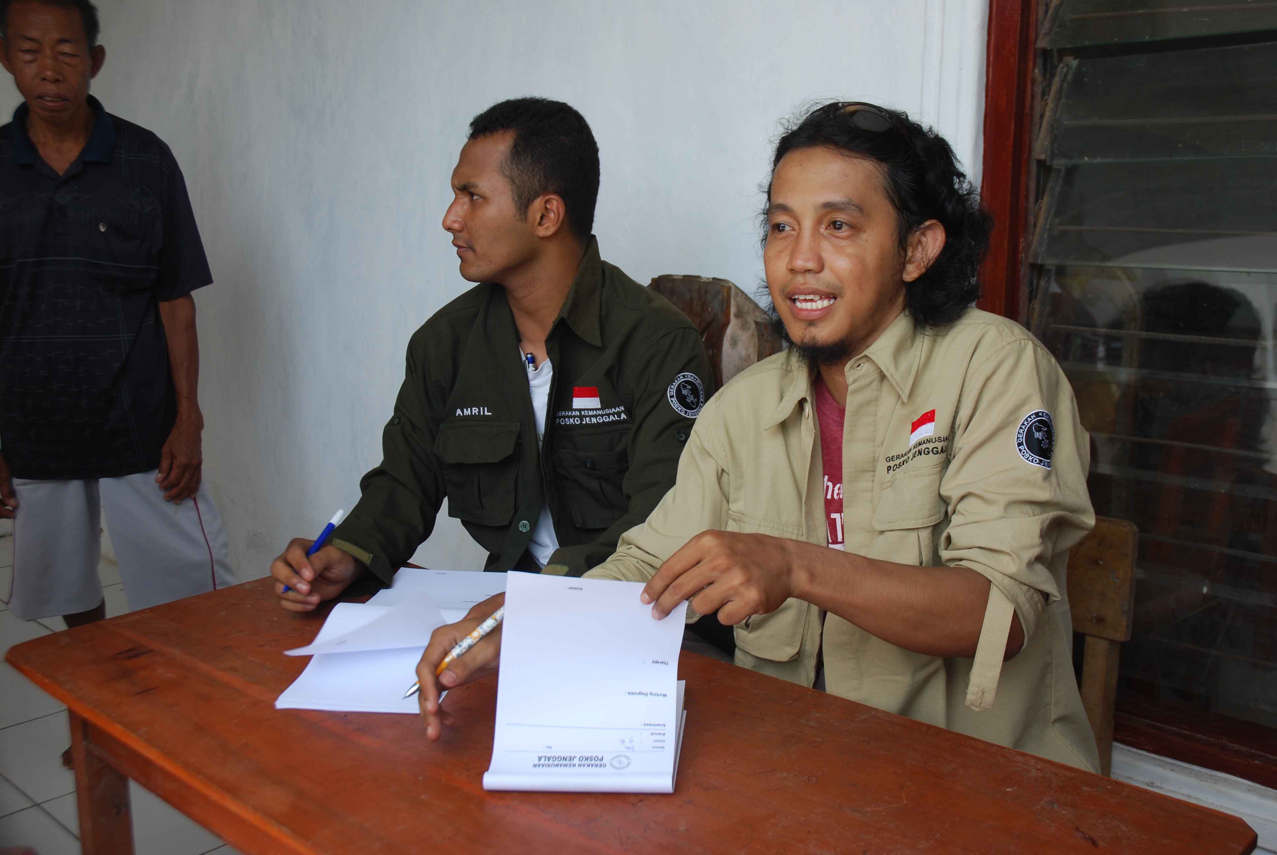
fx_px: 1279
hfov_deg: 53.1
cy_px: 428
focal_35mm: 36
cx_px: 638
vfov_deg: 37.0
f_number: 5.6
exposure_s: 1/125
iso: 160
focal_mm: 24
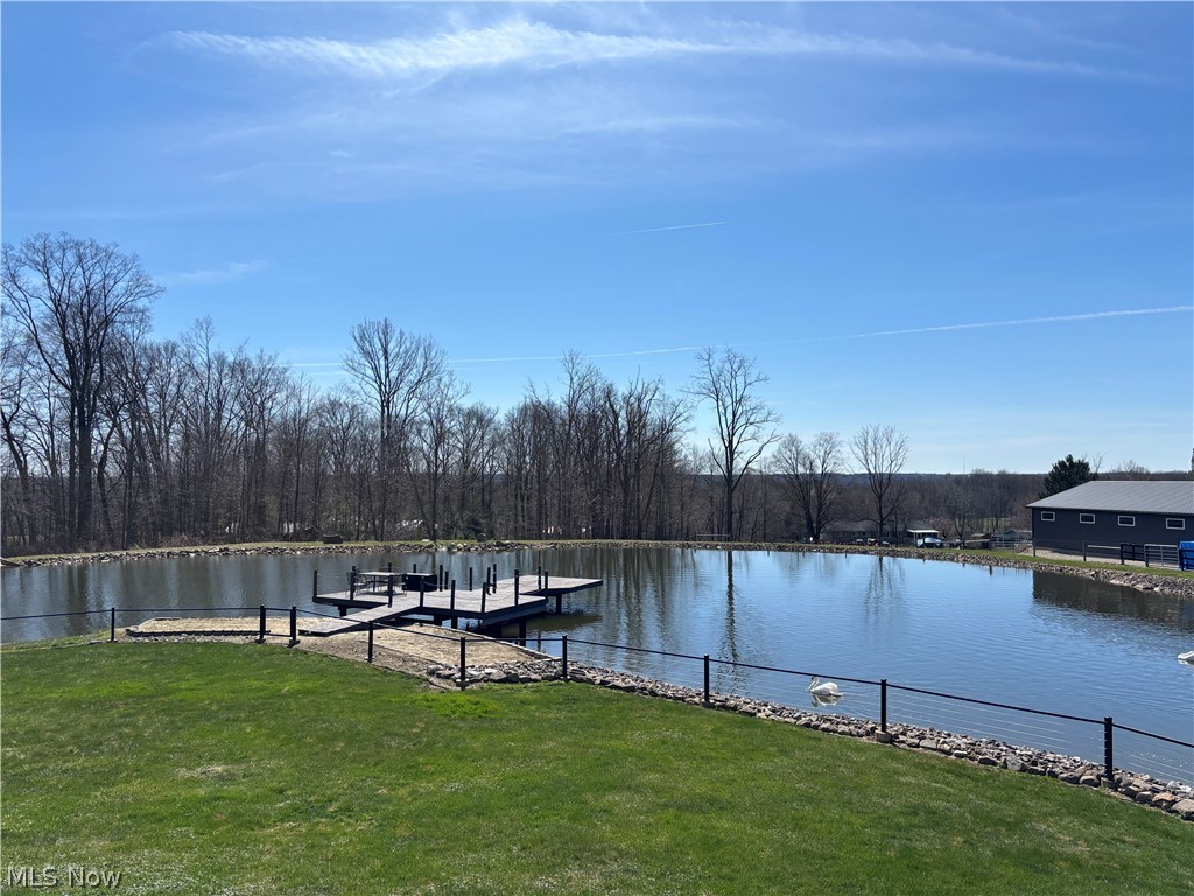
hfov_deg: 67.3
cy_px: 448
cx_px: 597
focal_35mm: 26
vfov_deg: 53.1
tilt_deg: +1.2
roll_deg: -0.3
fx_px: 897
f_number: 1.6
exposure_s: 1/5952
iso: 50
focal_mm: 5.96
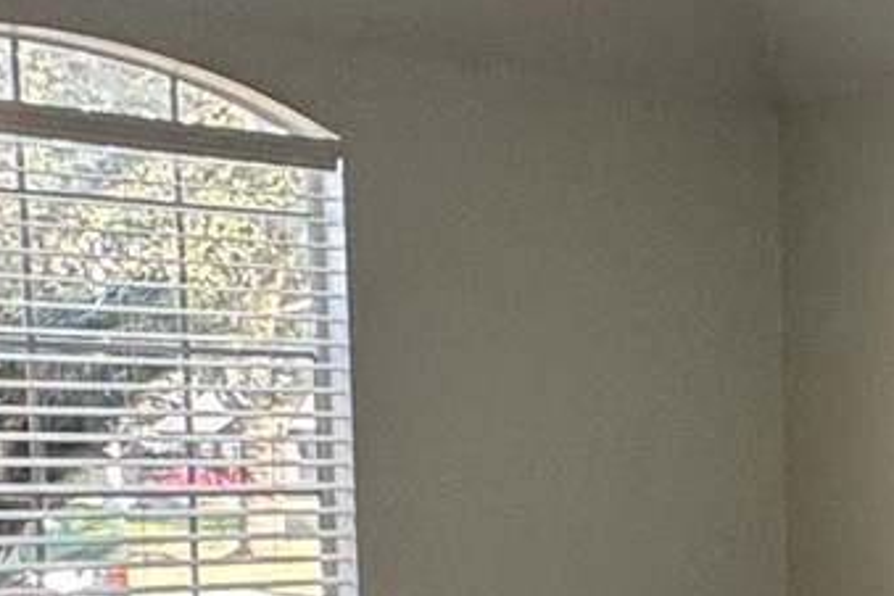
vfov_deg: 15.2
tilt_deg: -6.0
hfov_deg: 18.4
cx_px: 1580
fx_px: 2185
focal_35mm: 88
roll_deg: -0.9
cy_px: 649
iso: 160
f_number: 2.2
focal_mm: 2.22
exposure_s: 1/99
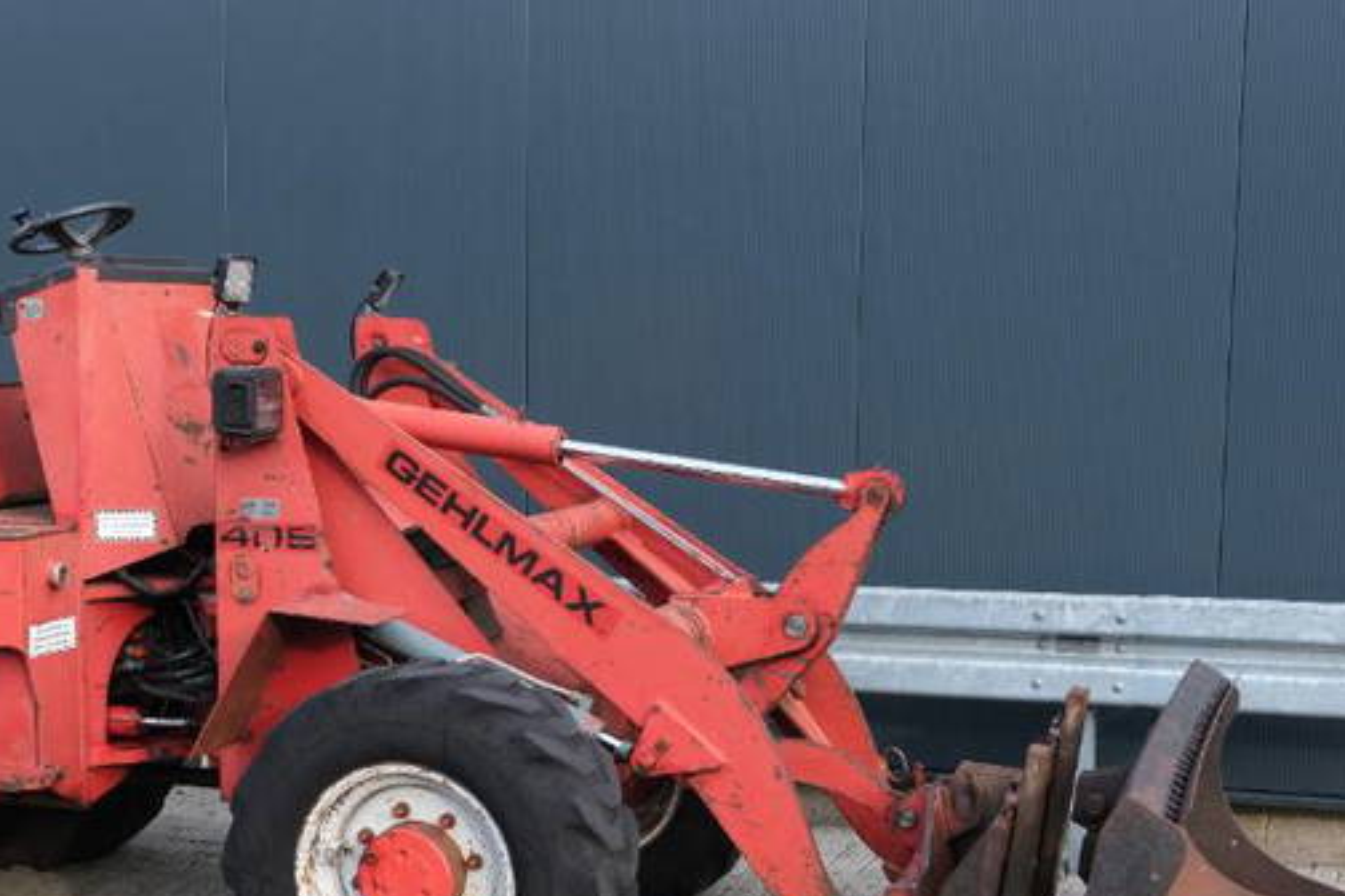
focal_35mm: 59
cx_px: 488
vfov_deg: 22.7
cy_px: 688
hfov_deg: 33.7
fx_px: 2204
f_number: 4.5
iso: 160
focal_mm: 23.3
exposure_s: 1/125
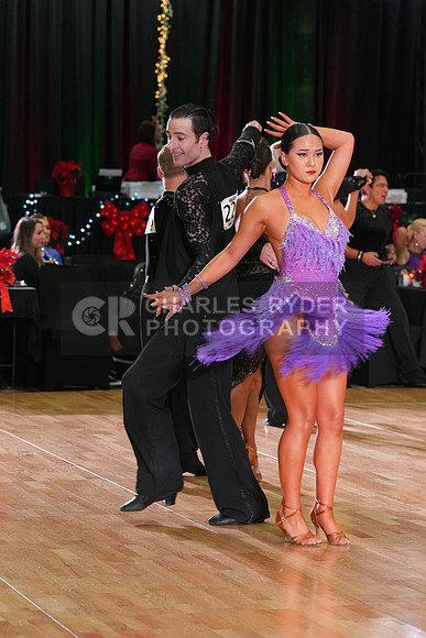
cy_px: 319
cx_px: 213
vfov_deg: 17.1
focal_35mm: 120
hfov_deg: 11.4
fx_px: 2129
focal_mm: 120
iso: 2500
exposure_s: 1/200
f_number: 4.5
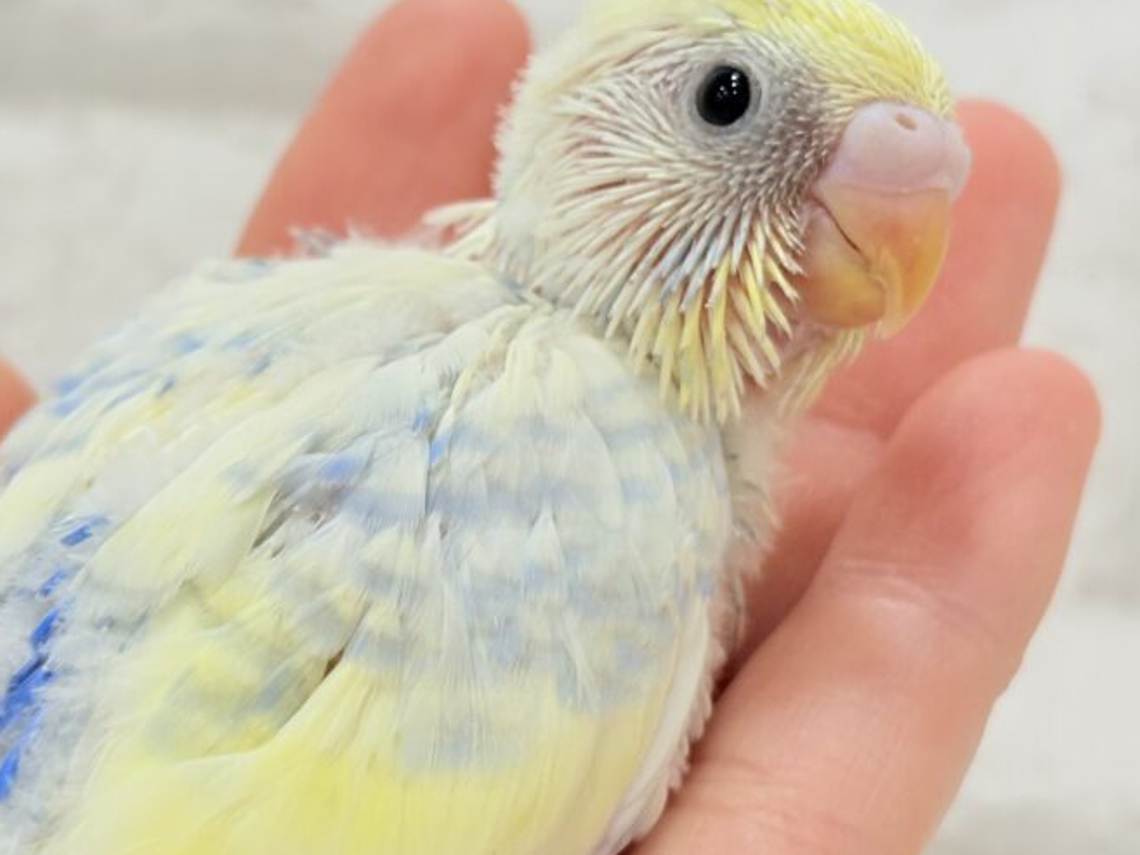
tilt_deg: -4.4
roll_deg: -2.9
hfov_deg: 20.6
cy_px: 411
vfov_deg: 15.6
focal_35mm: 95
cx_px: 465
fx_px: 3129
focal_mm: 5.96
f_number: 1.6
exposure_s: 1/100
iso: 80
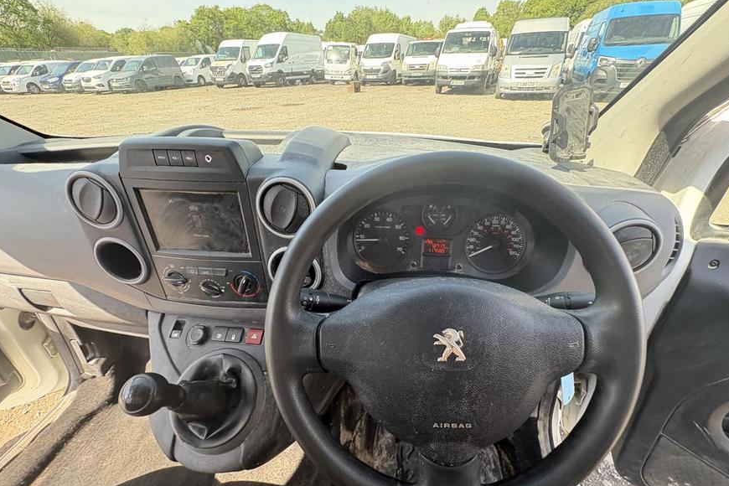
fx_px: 304
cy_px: 279
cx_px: 373
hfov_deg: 100.4
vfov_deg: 76.8
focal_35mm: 15
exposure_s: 1/105
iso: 125
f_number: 2.2
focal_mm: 2.22
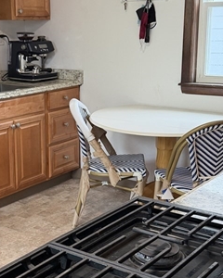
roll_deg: +0.4
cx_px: 68
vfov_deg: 31.5
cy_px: 140
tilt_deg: -13.0
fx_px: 495
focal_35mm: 60
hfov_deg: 25.2
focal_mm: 6.76
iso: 250
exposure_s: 1/60
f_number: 1.78
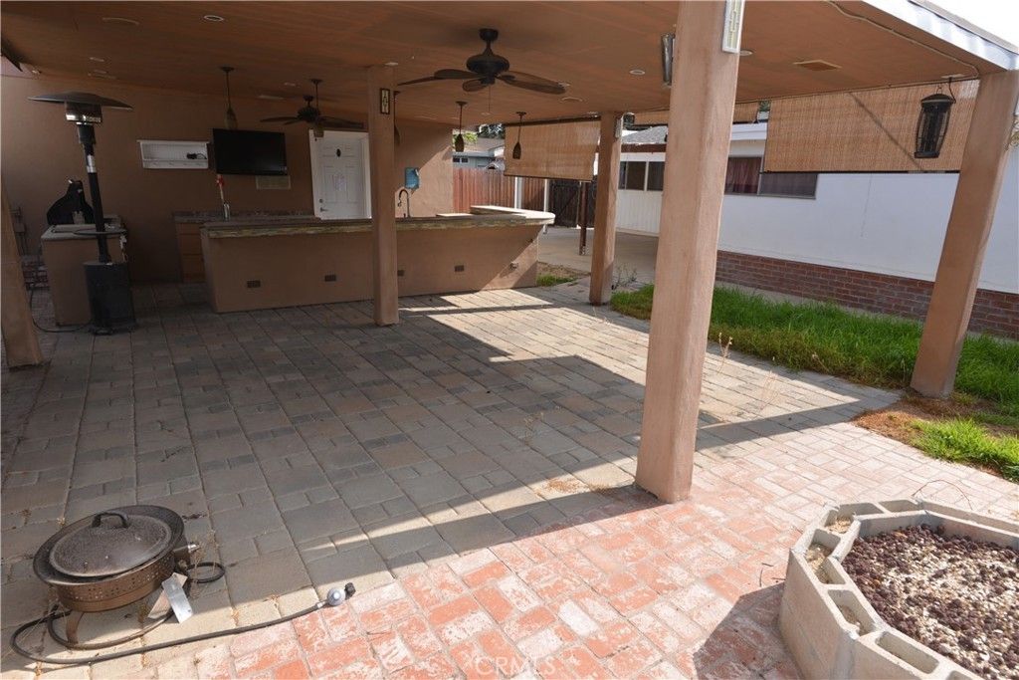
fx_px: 566
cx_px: 510
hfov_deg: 84.0
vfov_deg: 61.9
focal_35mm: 20
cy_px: 340
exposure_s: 1/200
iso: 100
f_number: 6.3
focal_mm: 20
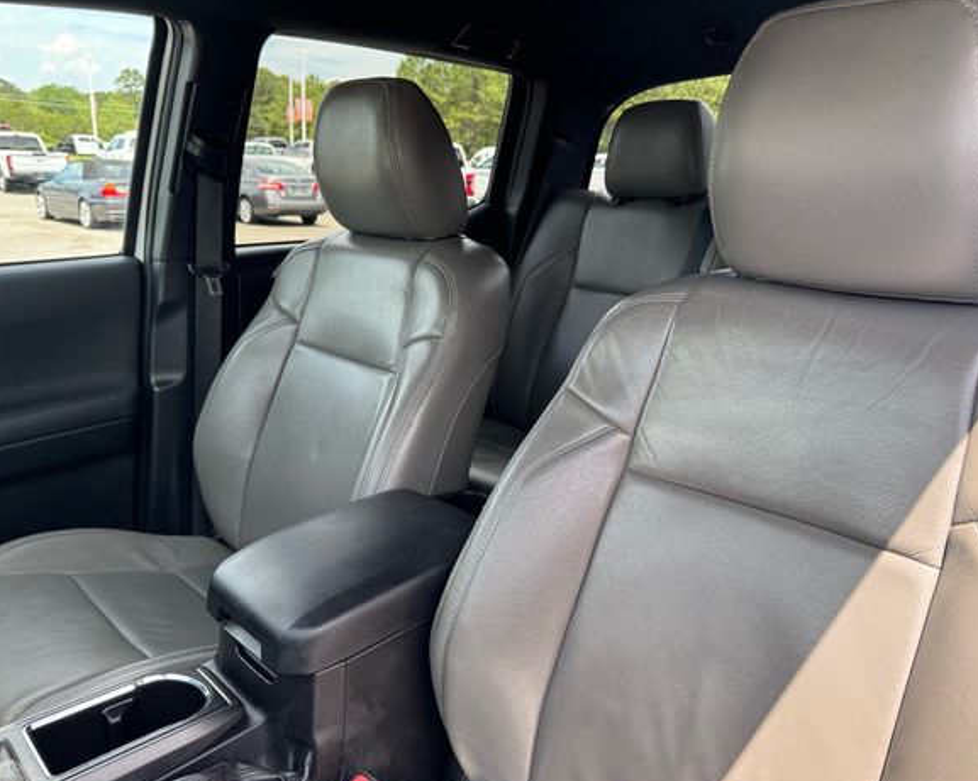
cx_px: 471
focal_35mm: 26
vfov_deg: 54.9
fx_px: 752
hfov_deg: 66.0
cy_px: 400
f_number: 1.78
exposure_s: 1/244
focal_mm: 6.76
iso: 64
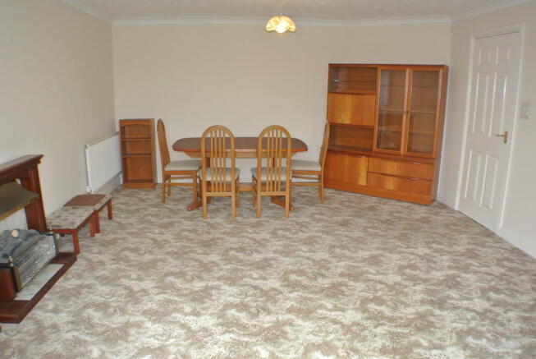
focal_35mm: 34
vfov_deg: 39.0
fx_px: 507
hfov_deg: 55.7
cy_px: 180
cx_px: 268
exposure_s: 1/60
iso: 500
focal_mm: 12.7
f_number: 3.8
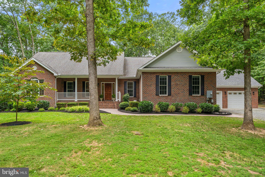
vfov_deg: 54.9
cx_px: 132
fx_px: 170
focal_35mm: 23
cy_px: 88
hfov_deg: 75.9
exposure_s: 1/80
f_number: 9
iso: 500
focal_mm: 23.1
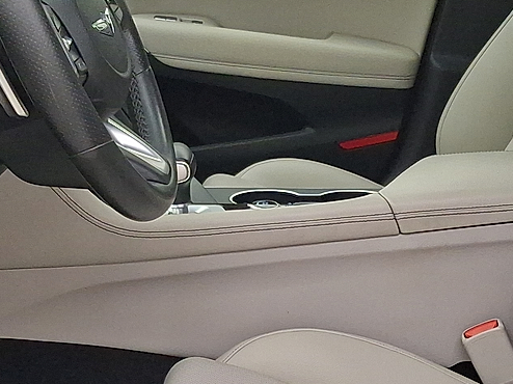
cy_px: 226
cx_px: 321
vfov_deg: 18.2
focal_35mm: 81
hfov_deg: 24.1
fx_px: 1200
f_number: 1.8
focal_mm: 4.69
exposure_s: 1/120
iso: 82
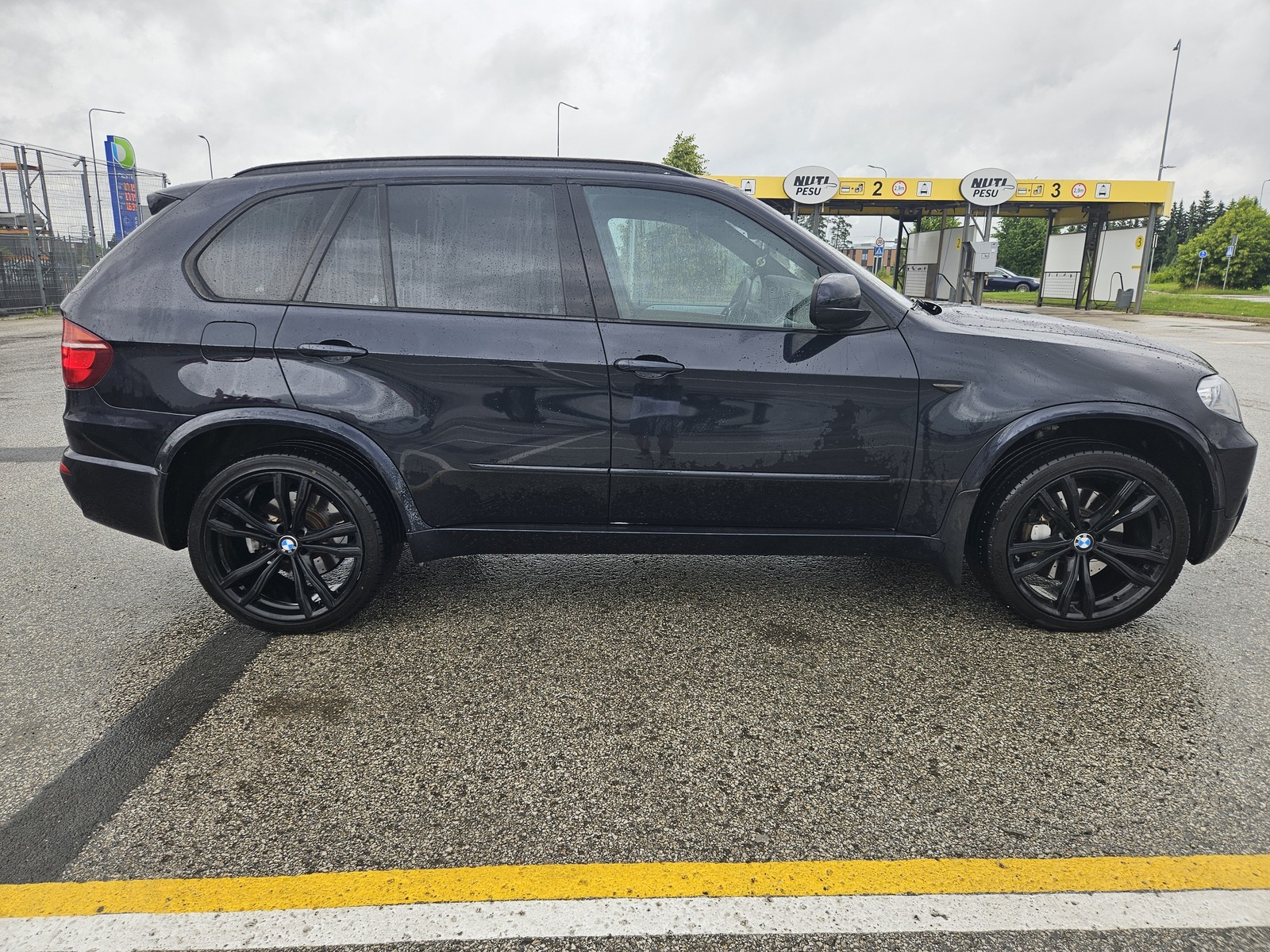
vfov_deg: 58.9
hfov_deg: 73.9
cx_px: 635
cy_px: 476
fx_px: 844
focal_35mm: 23
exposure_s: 1/703
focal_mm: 5.4
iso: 25
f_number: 1.8
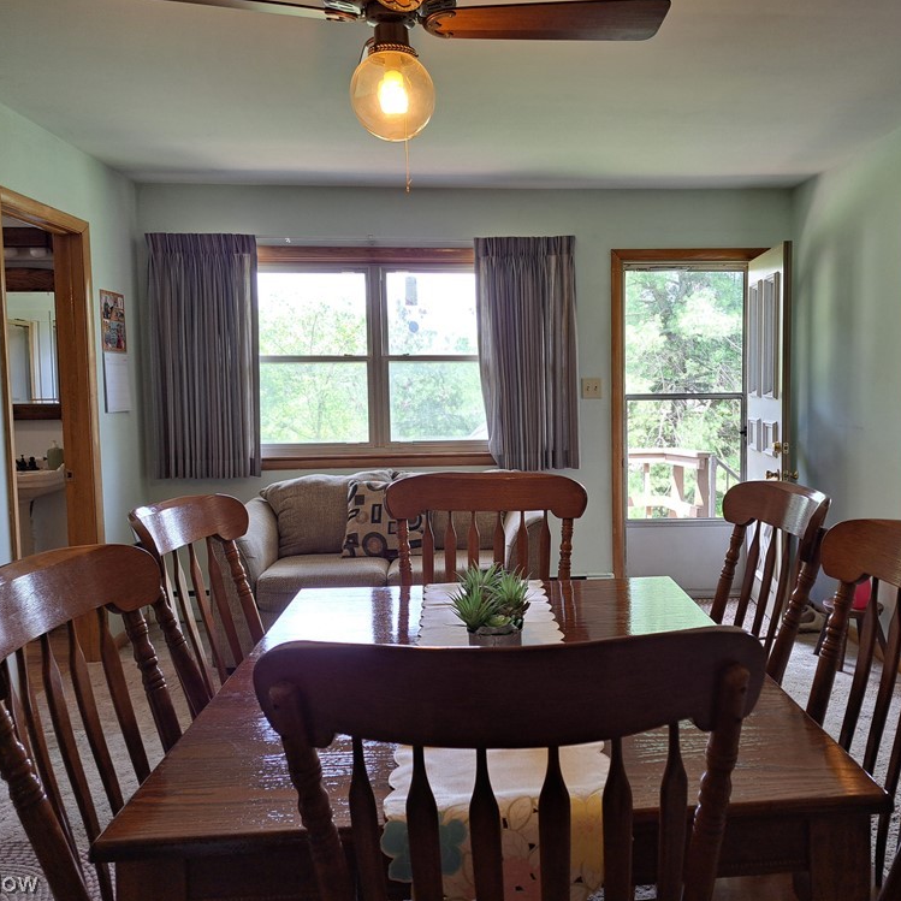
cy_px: 440
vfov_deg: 55.6
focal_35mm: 29
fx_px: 854
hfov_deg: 55.3
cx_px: 529
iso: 50
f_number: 1.8
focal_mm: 5.23
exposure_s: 1/60
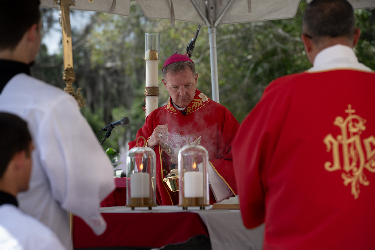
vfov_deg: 6.9
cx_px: 188
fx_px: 2083
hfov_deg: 10.3
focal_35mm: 200
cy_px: 125
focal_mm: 200
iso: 400
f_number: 6.3
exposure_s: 1/500
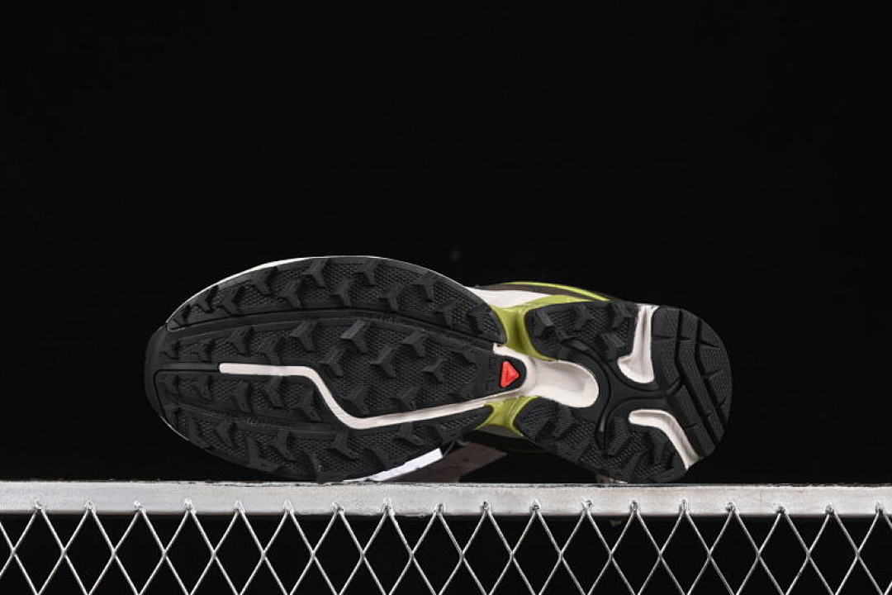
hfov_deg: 27.0
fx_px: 1858
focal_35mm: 75
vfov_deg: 18.2
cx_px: 446
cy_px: 298
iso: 160
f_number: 6.3
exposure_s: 1/60
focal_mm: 50
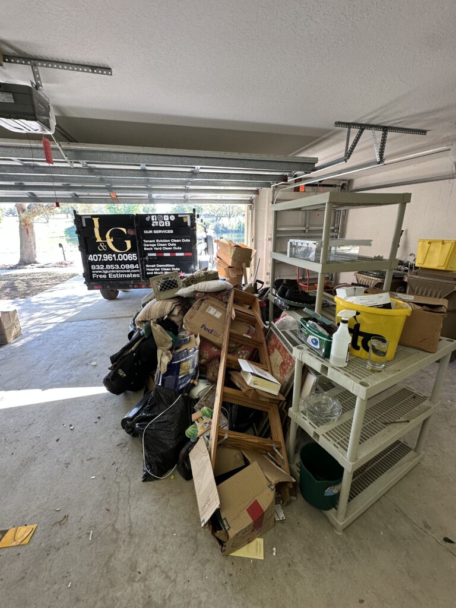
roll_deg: +1.8
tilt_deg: -15.7
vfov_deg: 102.1
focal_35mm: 14
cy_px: 304
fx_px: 246
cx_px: 228
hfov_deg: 85.7
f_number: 2.2
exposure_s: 1/120
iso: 125
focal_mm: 2.22
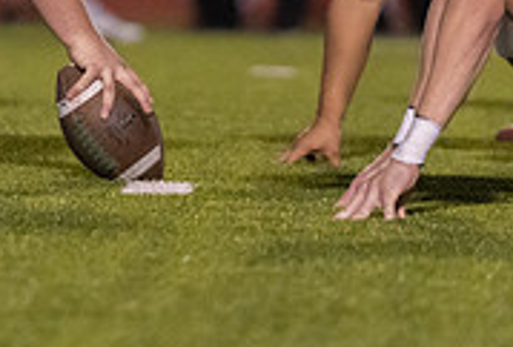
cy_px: -79
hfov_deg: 2.6
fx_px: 11477
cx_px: 141
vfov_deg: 1.7
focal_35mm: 802
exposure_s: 1/1250
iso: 6400
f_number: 2.8
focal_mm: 200
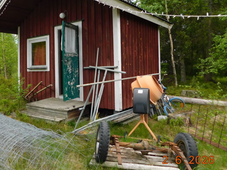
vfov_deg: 42.6
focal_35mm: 33
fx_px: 216
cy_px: 64
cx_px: 72
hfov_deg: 54.0
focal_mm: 4
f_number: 3
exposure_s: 1/320
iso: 125
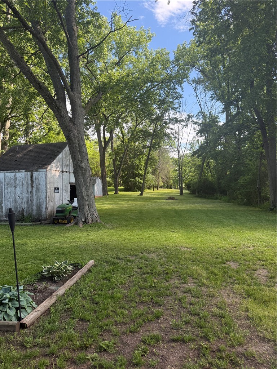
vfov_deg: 71.6
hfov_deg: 56.8
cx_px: 138
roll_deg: +0.9
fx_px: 256
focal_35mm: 24
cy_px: 184
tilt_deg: +3.6
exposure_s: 1/788
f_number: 1.78
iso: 100
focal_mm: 6.76
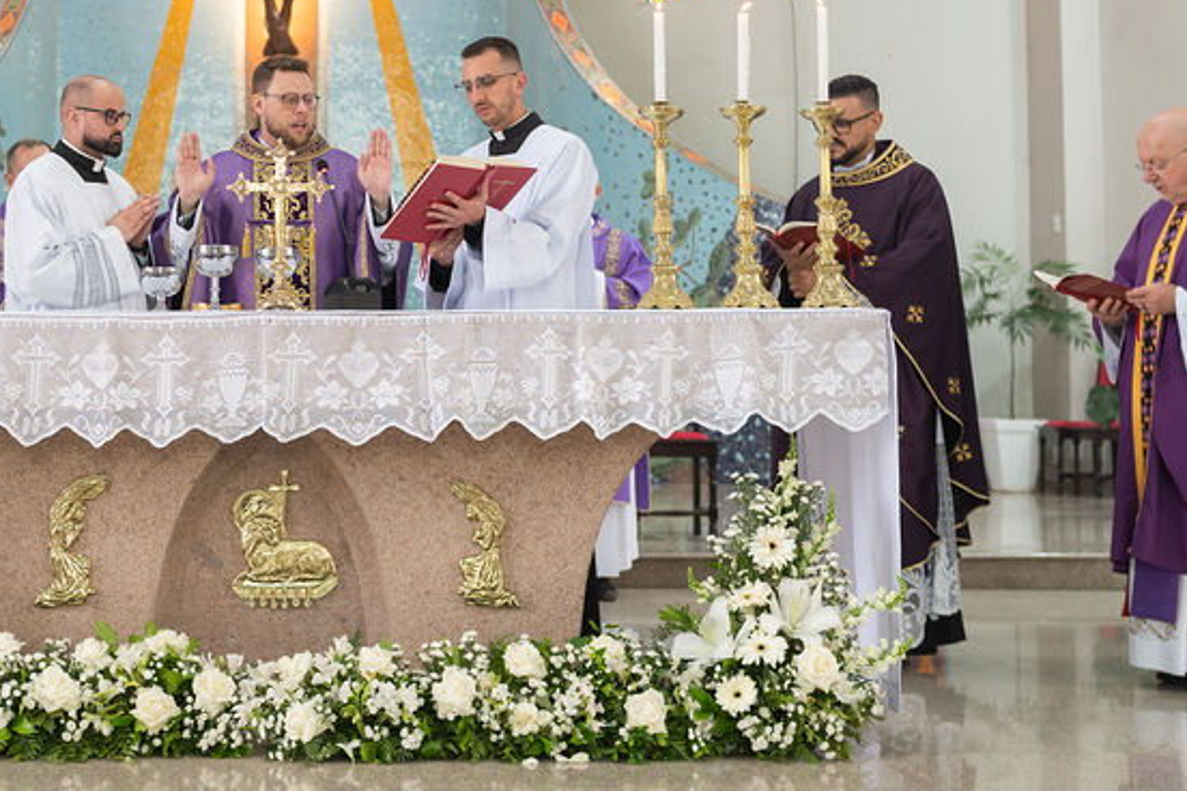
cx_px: 275
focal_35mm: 65
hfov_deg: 30.4
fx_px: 2143
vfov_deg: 20.8
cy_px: 255
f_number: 2.8
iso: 640
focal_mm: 35
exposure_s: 1/160
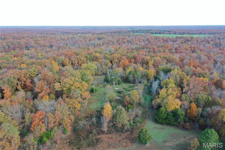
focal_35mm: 28
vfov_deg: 46.4
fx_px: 175
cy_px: 75
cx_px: 112
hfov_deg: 65.5
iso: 100
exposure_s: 1/80
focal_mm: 10.26
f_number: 3.5
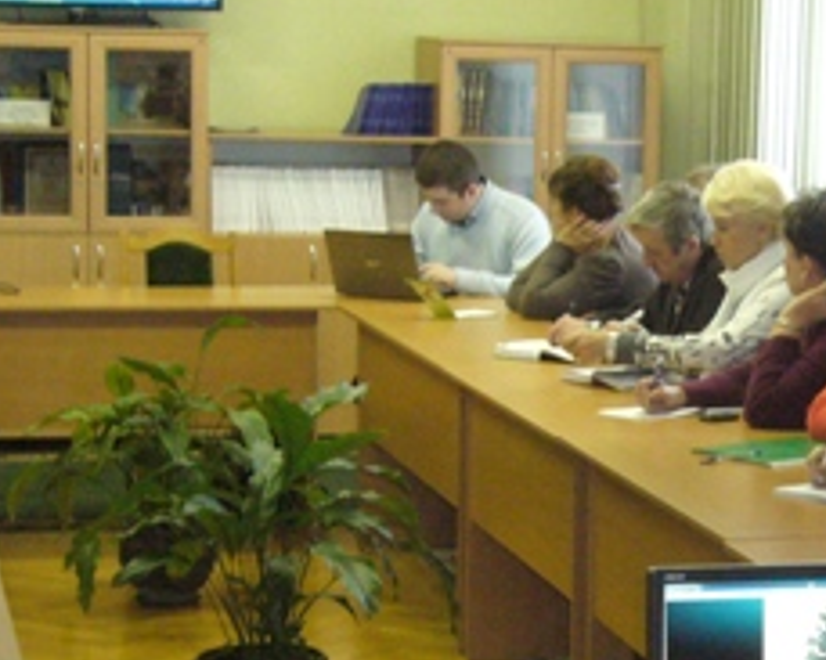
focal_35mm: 115
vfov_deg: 13.3
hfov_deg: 16.4
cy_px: 523
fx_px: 2810
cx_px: 786
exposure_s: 1/30
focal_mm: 7.5
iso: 400
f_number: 3.2
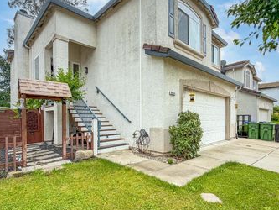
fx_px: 169
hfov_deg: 78.8
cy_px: 122
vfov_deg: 63.1
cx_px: 150
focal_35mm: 21
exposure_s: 1/750
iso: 32
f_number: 2.2
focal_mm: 2.22
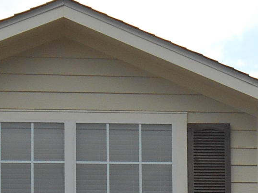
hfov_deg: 7.6
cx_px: 302
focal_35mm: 258
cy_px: 432
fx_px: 1922
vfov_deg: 5.6
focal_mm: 8.3
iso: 80
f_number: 4
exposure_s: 1/500
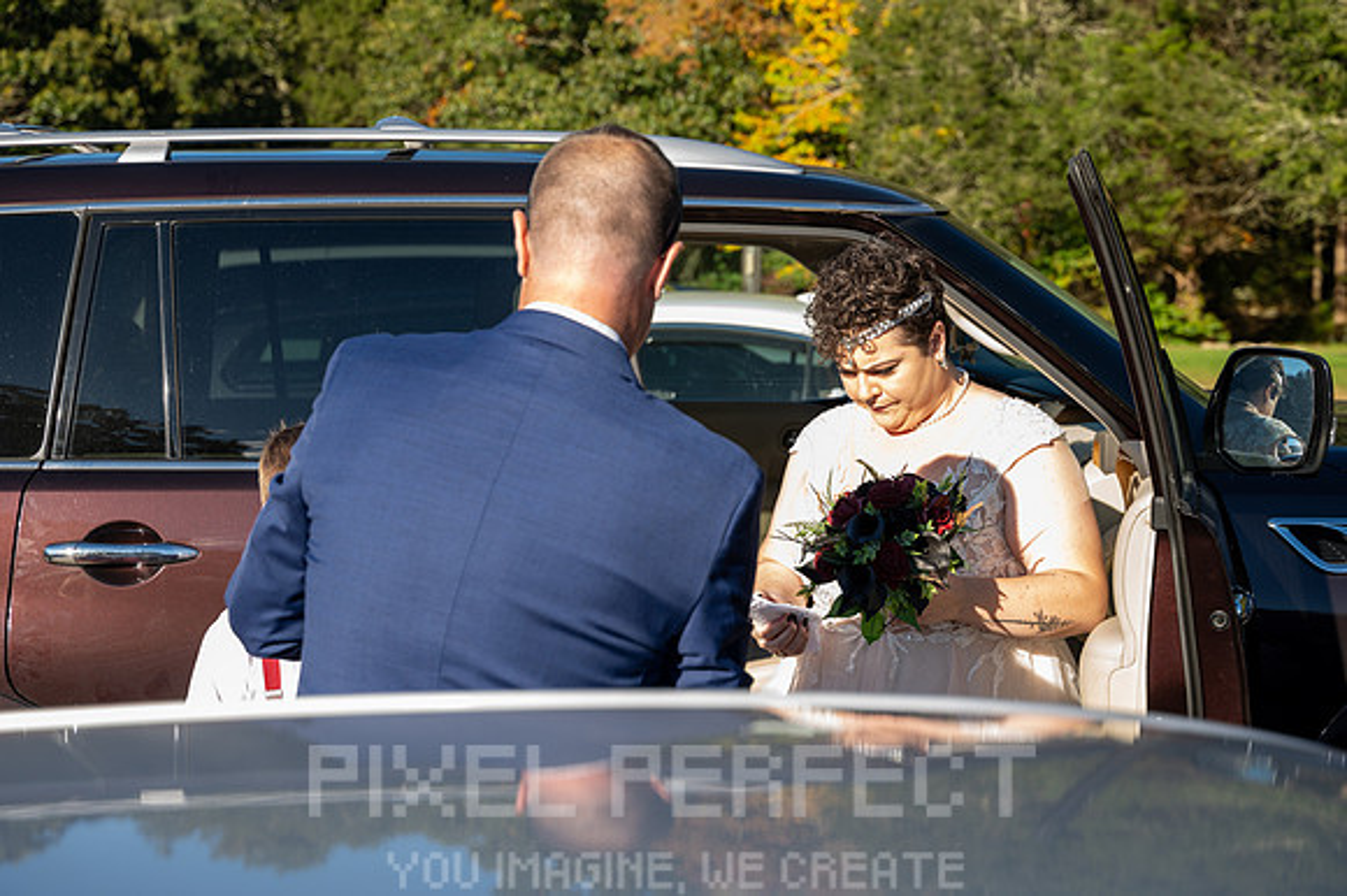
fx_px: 2094
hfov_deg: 35.7
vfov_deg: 24.2
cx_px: 674
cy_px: 448
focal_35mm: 56
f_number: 4.5
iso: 100
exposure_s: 1/200
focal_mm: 56
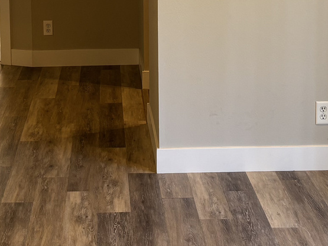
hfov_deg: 20.4
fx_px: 909
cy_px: 9
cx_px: 131
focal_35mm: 96
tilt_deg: -9.2
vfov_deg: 15.2
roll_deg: +0.7
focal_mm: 5.96
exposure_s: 1/60
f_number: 1.6
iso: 80
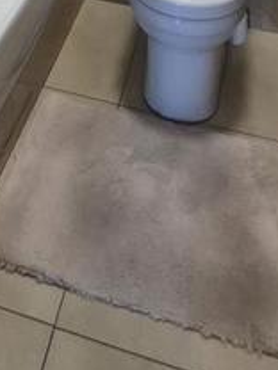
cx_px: 98
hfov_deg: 29.0
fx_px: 535
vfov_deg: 23.0
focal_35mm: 50
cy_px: -278
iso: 125
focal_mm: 1.74
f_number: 2.2
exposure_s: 1/50
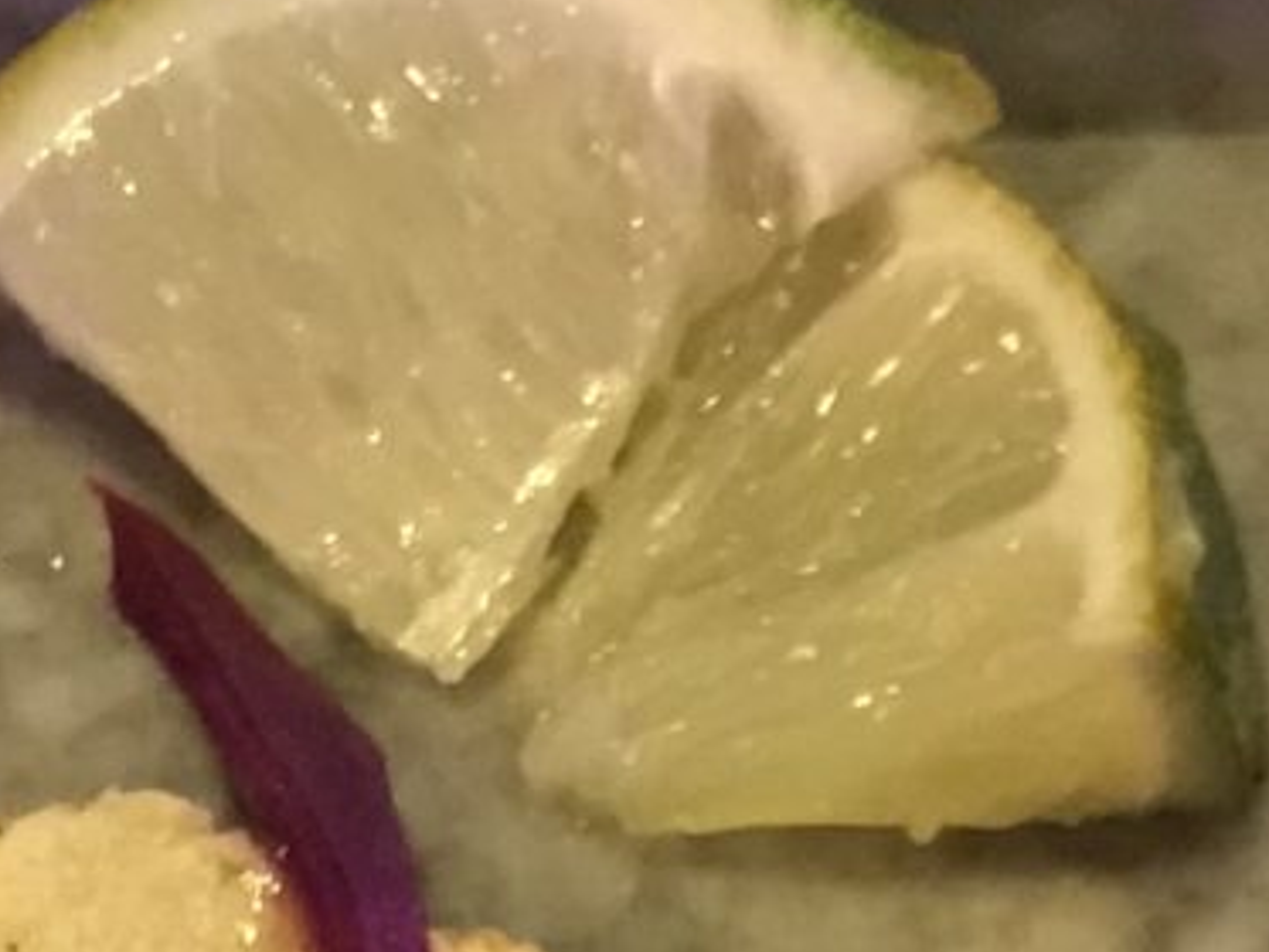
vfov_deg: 7.4
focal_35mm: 192
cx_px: 834
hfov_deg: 10.3
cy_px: 1904
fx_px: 7041
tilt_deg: -63.3
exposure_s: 1/12
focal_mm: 3.99
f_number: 1.8
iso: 100
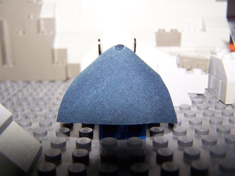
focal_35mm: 38
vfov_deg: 37.7
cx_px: 118
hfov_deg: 49.0
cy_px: 88
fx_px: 258
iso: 80
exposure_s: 1/60
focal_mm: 6.3
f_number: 2.8
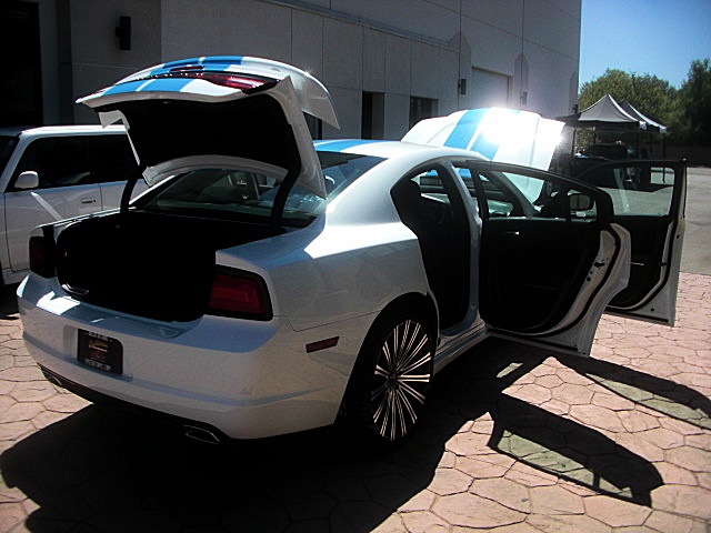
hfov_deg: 51.4
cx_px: 356
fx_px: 739
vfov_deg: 39.7
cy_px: 266
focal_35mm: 36
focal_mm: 6.3
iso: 50
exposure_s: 1/1000
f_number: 2.8
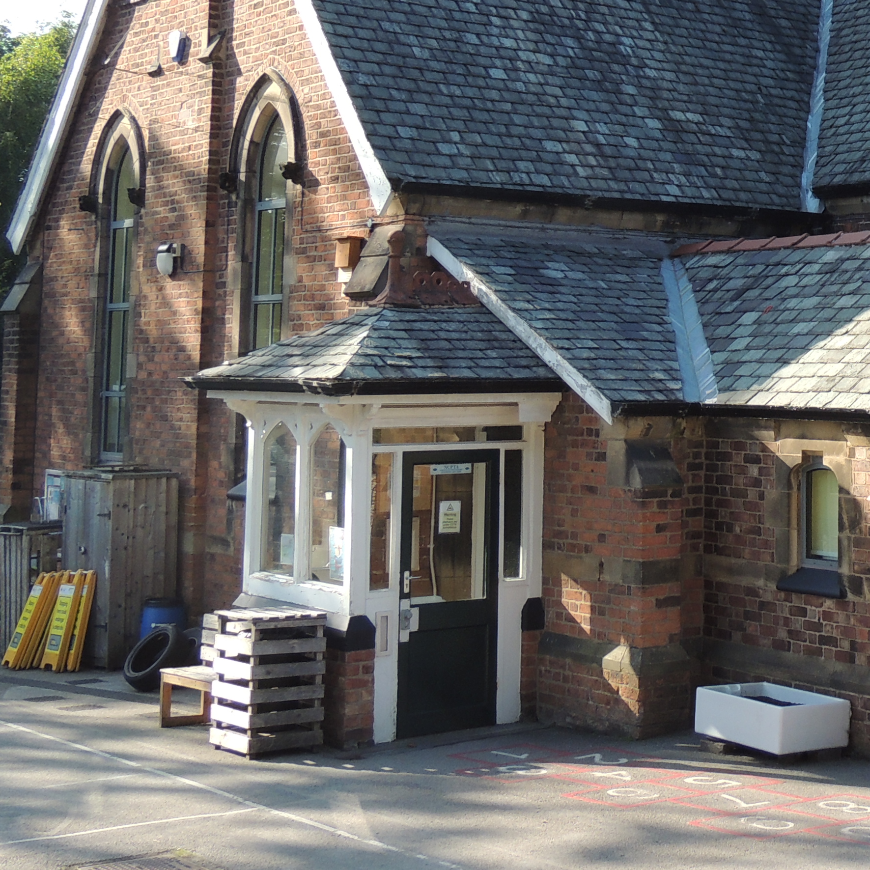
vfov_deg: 24.5
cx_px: 856
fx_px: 1962
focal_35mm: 69
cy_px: 142
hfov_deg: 24.0
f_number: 3.1
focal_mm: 5.3
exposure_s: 1/320
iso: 100
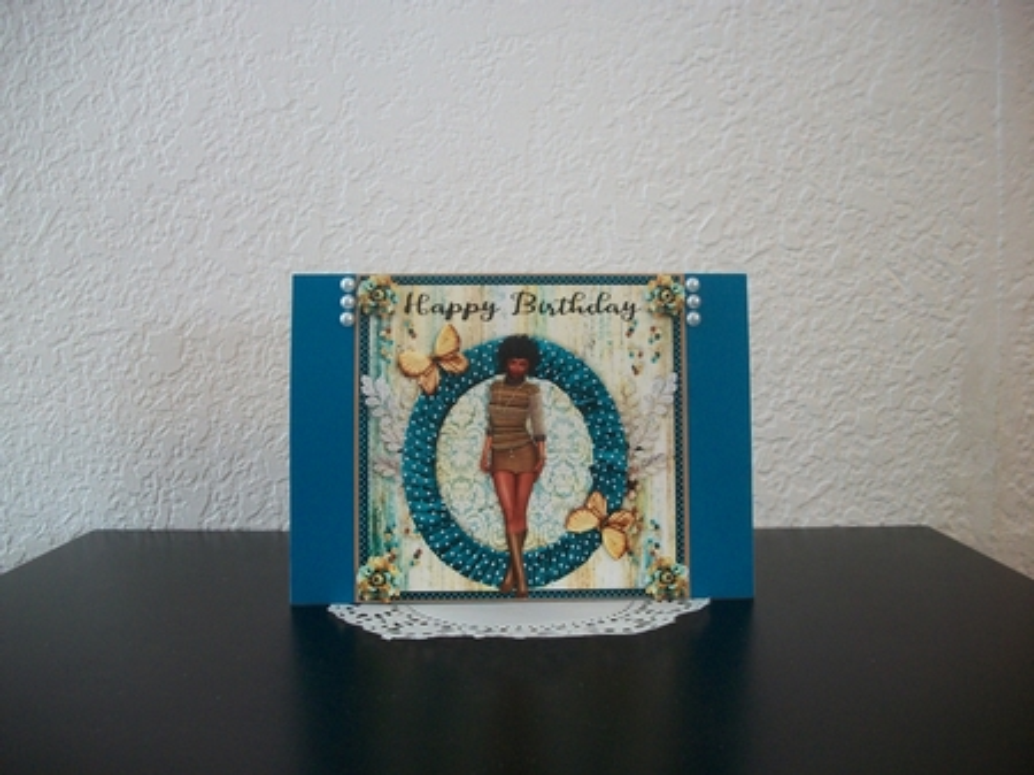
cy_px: 388
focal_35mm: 32
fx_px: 955
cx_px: 517
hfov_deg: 56.8
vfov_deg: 44.1
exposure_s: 1/8
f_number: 2.9
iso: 163
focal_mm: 5.7
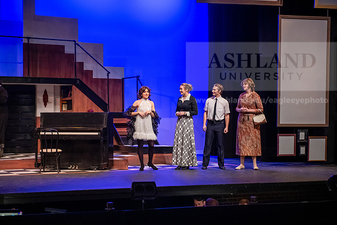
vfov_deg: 19.5
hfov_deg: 28.8
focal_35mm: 70
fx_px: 655
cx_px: 168
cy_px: 112
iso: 3200
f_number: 3.2
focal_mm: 70
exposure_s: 1/200
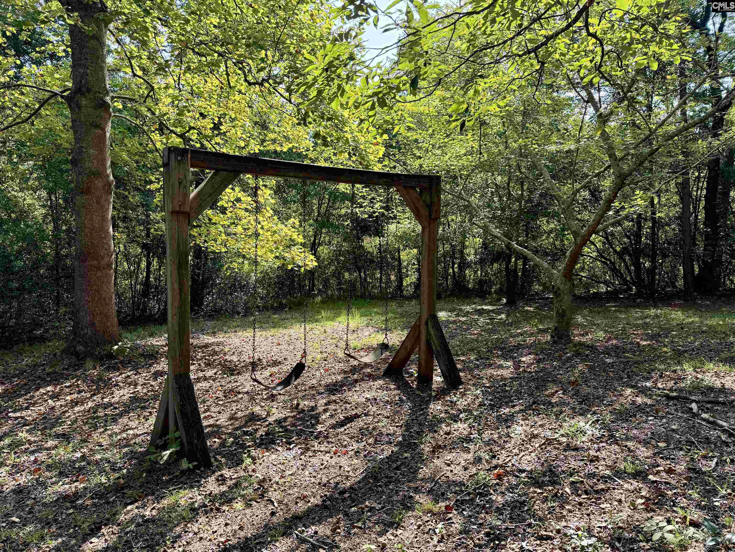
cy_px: 276
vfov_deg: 56.8
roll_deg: -1.0
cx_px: 368
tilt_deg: -6.9
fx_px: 510
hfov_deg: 71.6
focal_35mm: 24
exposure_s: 1/750
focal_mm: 6.76
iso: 80
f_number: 1.78
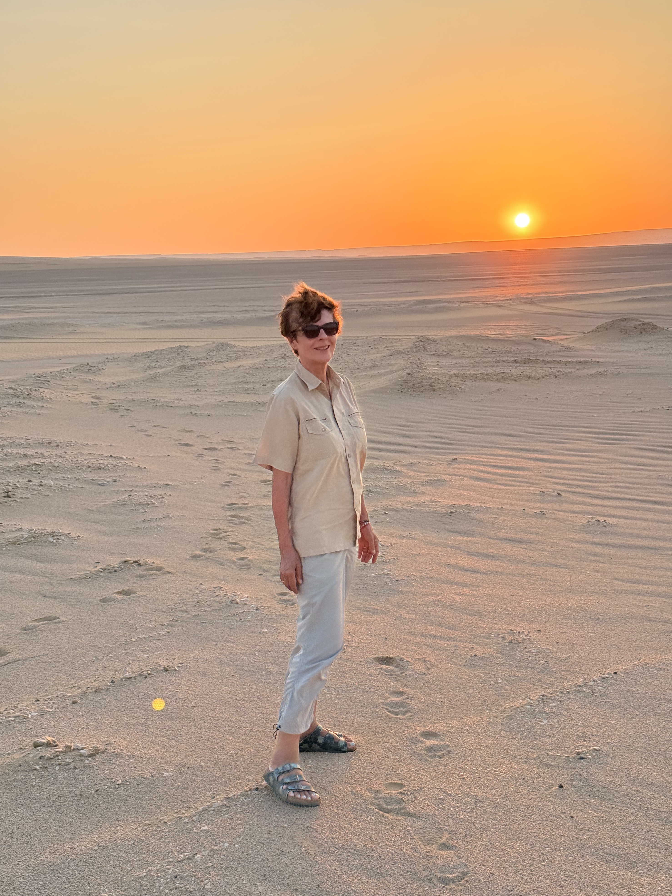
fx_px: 1268
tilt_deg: -8.7
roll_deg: +2.0
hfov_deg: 29.7
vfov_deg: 38.9
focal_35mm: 49
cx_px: 336
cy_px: 446
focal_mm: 6.76
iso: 80
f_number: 1.78
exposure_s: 1/1307
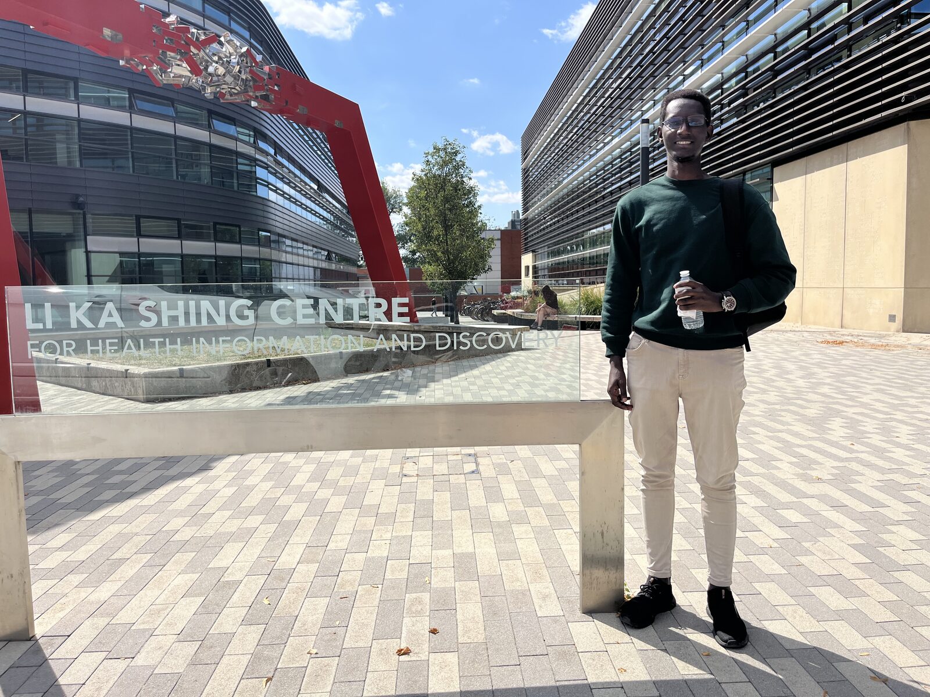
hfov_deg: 67.3
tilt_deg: -5.6
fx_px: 699
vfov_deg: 53.1
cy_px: 348
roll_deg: +1.7
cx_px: 465
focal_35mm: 26
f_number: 1.6
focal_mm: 5.1
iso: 50
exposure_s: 1/4484
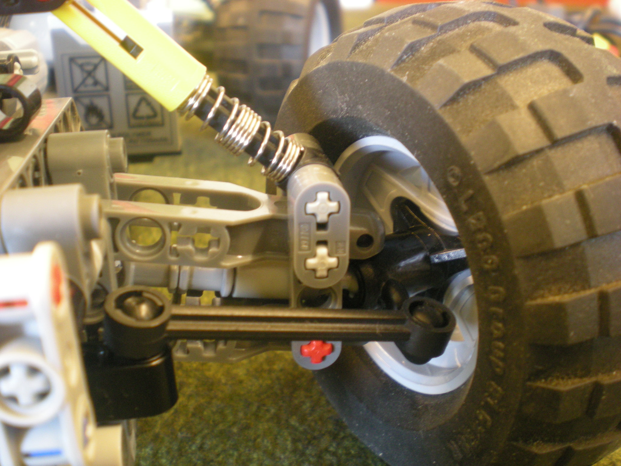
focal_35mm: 38
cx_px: 310
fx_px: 682
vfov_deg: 37.7
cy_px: 233
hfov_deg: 49.0
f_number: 3.1
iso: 226
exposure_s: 1/8
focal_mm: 6.3
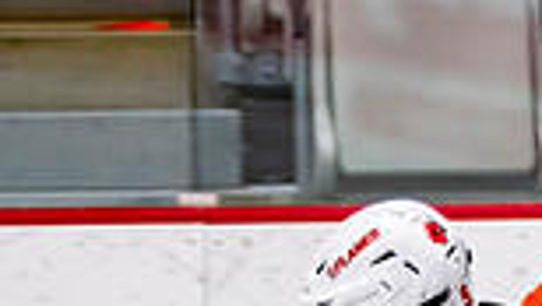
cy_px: 834
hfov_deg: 1.8
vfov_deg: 1.0
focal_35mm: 1170
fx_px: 16832
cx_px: 374
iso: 800
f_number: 2.8
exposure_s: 1/640
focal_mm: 170
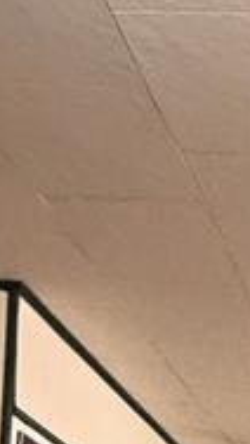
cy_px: 791
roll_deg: -4.5
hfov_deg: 13.6
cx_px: 392
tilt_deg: -3.3
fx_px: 976
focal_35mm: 83
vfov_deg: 19.4
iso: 1000
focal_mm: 2.22
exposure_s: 1/60
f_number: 2.2
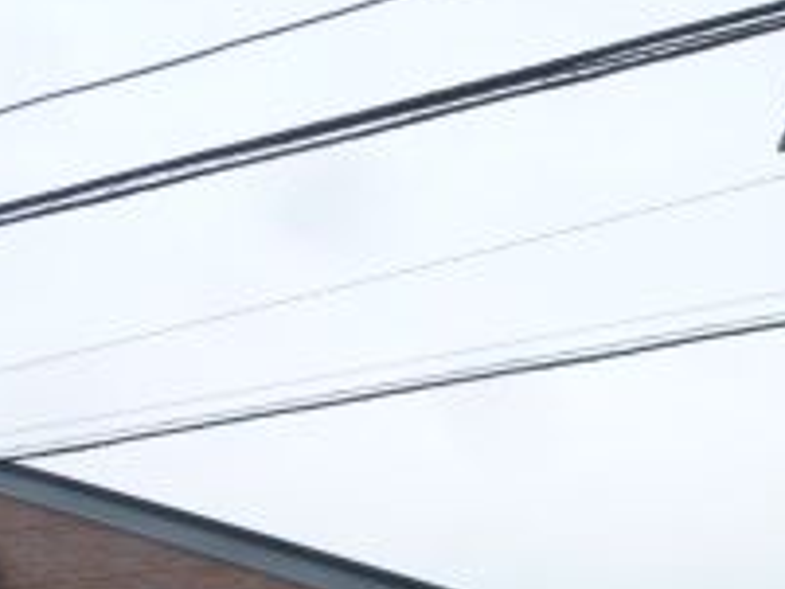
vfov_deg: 16.6
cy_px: 659
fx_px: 1951
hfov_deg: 21.4
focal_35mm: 86
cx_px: -109
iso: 125
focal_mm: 4.8
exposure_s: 1/100
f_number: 3.5
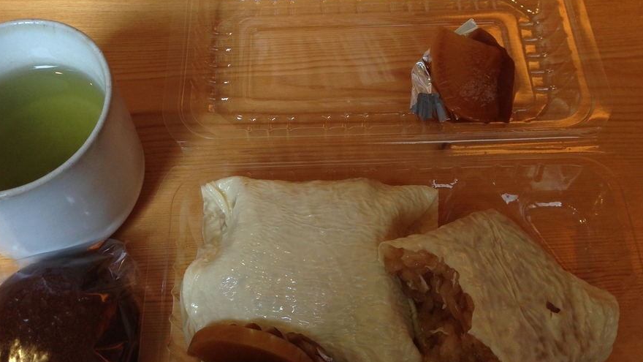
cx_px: 322
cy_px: 10
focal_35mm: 49
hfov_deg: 42.1
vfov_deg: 23.5
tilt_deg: -52.0
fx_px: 835
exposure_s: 1/30
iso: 50
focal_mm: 4.12
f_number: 2.4
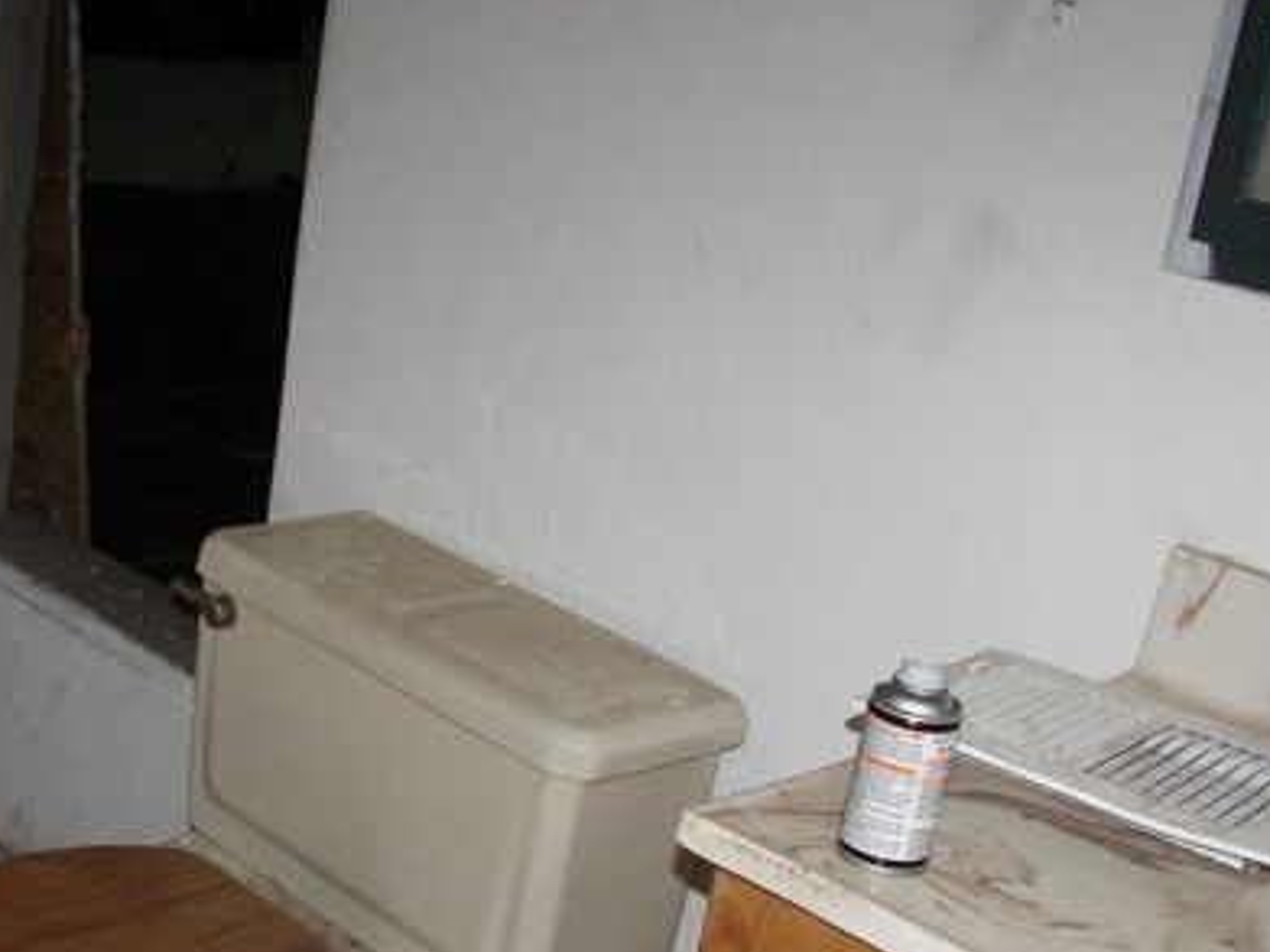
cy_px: 744
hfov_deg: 32.3
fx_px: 2164
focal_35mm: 59
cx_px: 377
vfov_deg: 24.5
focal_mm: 6
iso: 100
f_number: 2.8
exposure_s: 1/30
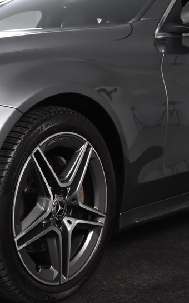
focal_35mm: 69
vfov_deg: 29.7
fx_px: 569
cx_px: -66
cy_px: 181
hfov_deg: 17.5
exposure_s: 1/100
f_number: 5
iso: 1600
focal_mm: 24
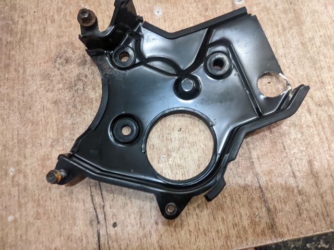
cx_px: 167
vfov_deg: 51.3
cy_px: 125
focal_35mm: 27
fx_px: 260
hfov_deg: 65.4
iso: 798
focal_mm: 4.44
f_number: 1.8
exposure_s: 1/49.9
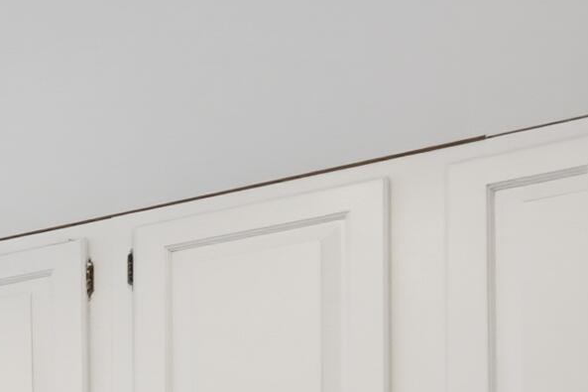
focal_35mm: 81
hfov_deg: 15.5
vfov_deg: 14.9
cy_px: 680
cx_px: -773
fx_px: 1323
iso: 800
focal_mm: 16
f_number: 4
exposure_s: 1/60
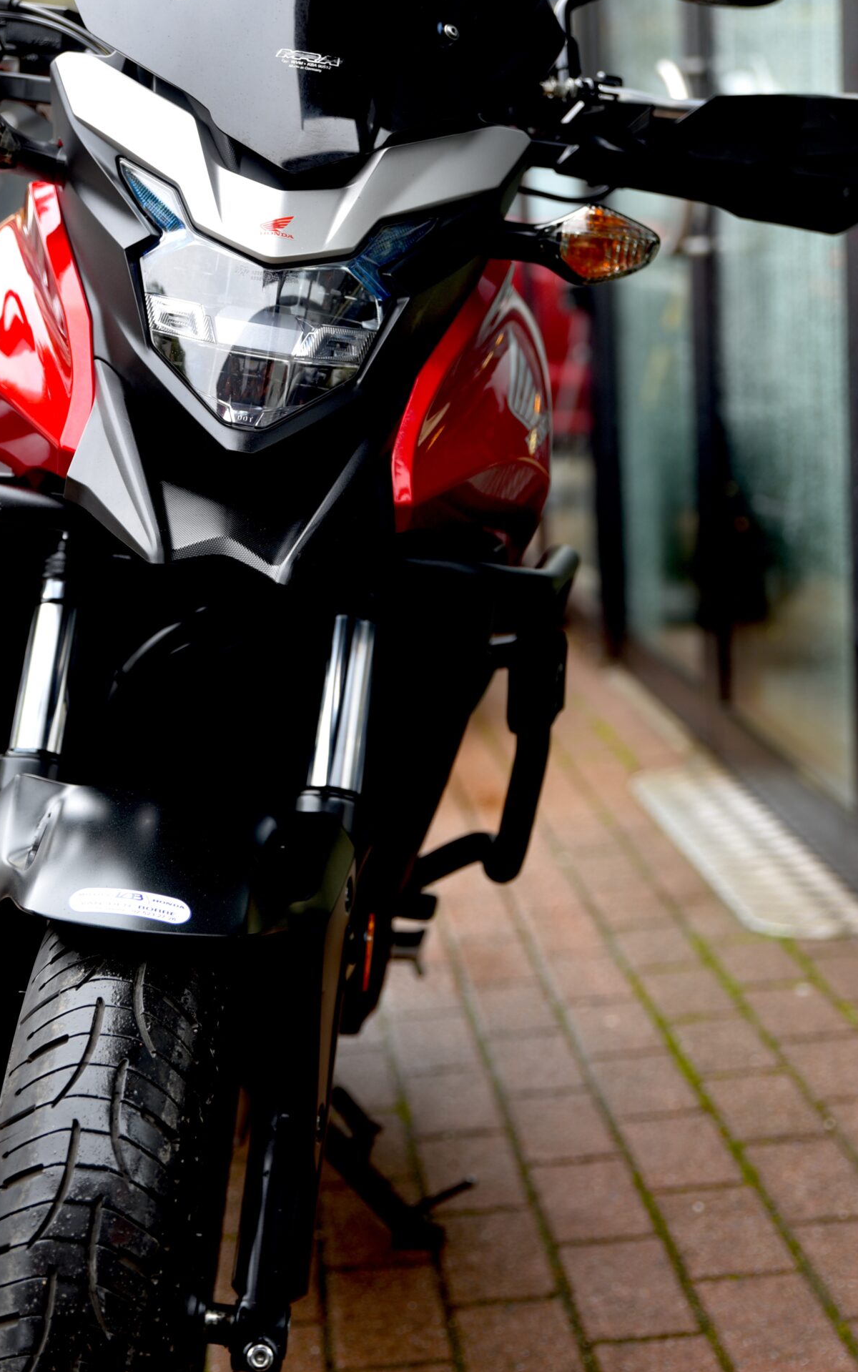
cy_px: 624
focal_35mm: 68
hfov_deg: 19.1
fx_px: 2543
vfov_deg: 30.2
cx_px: 270
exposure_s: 1/50
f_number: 2.8
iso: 100
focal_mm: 50
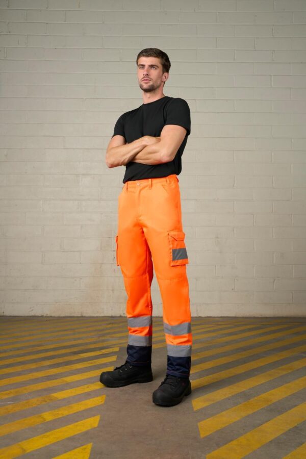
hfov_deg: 37.9
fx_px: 446
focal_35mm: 35
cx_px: 153
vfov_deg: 54.4
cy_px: 230
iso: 400
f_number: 3.5
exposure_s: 1/160
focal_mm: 35
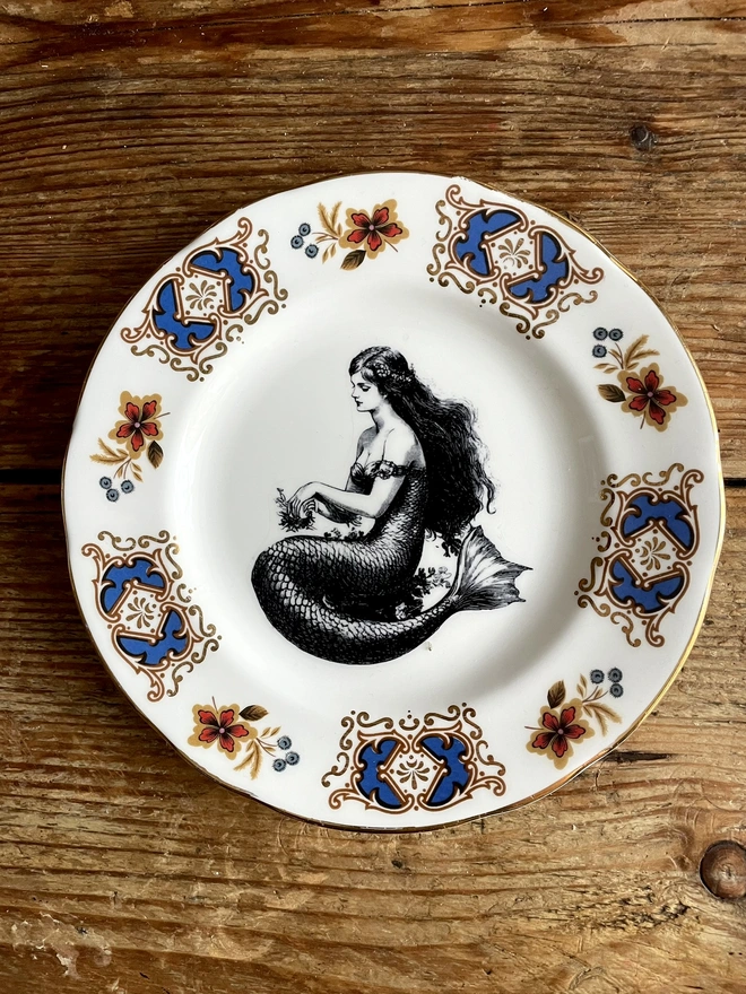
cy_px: 497
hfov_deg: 53.1
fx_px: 747
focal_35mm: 26
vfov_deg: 67.3
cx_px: 373
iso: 125
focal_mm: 4.2
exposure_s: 1/60
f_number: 1.6
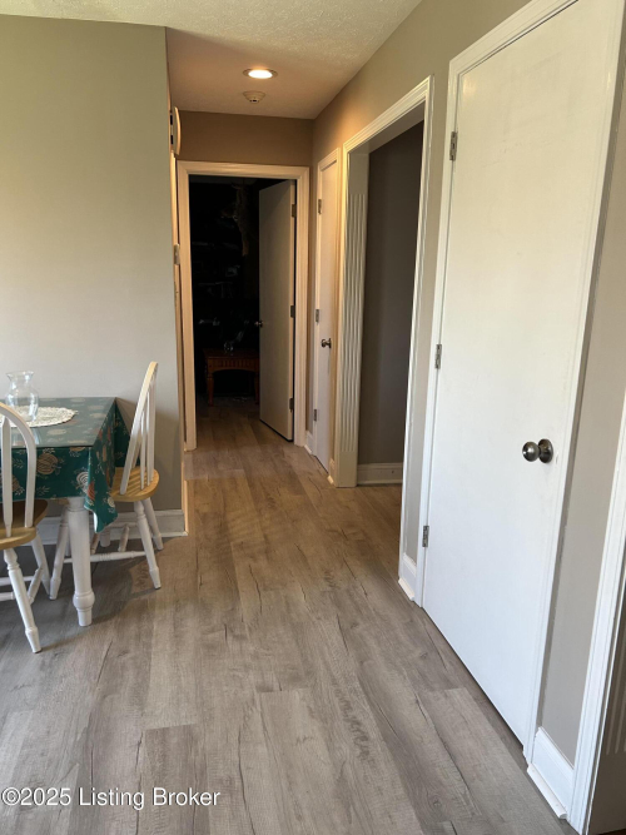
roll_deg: -2.2
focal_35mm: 26
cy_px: 418
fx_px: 627
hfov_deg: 53.0
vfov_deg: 67.3
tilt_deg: -13.4
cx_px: 313
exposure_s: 1/120
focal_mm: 5.7
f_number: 1.5
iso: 125
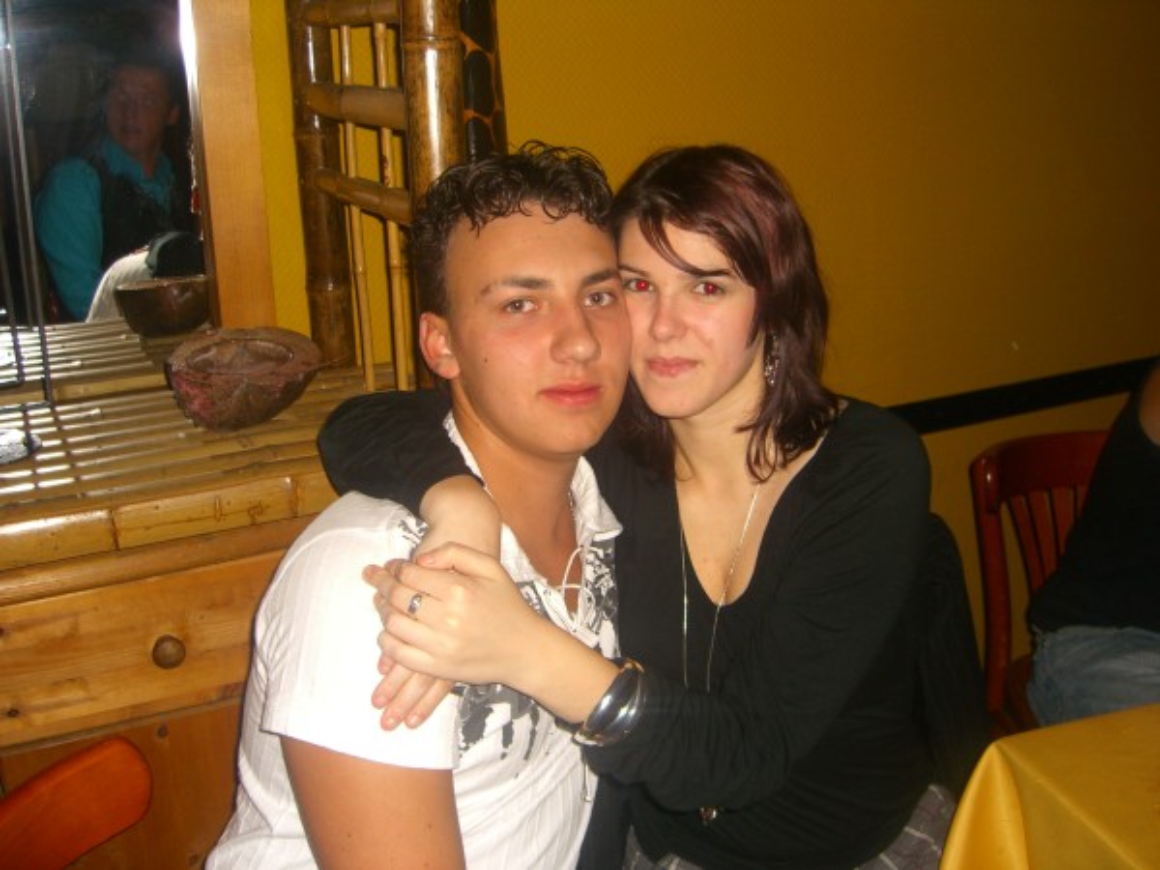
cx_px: 580
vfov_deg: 37.7
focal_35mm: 38
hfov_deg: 49.0
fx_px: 1273
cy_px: 435
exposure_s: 1/60
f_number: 2.8
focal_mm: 7.9
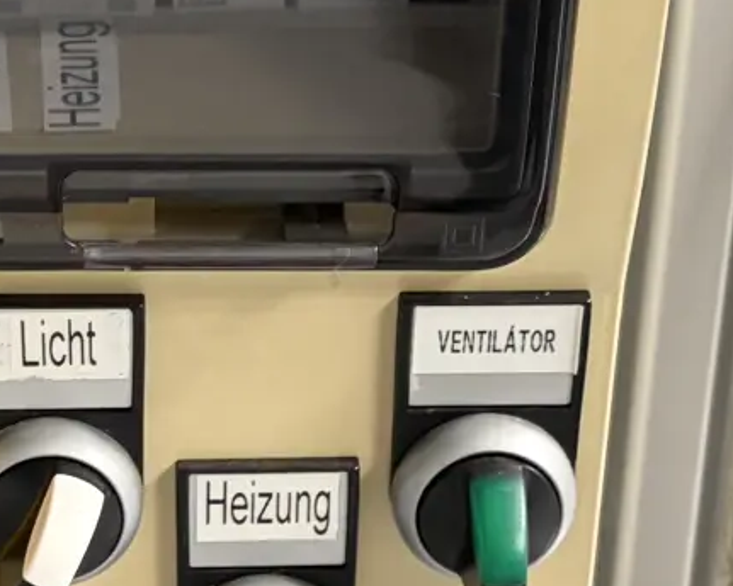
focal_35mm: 113
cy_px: 377
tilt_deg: -27.4
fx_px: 2452
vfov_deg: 13.6
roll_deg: +0.6
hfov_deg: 16.9
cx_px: 199
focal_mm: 5.96
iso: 320
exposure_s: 1/60
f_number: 1.6
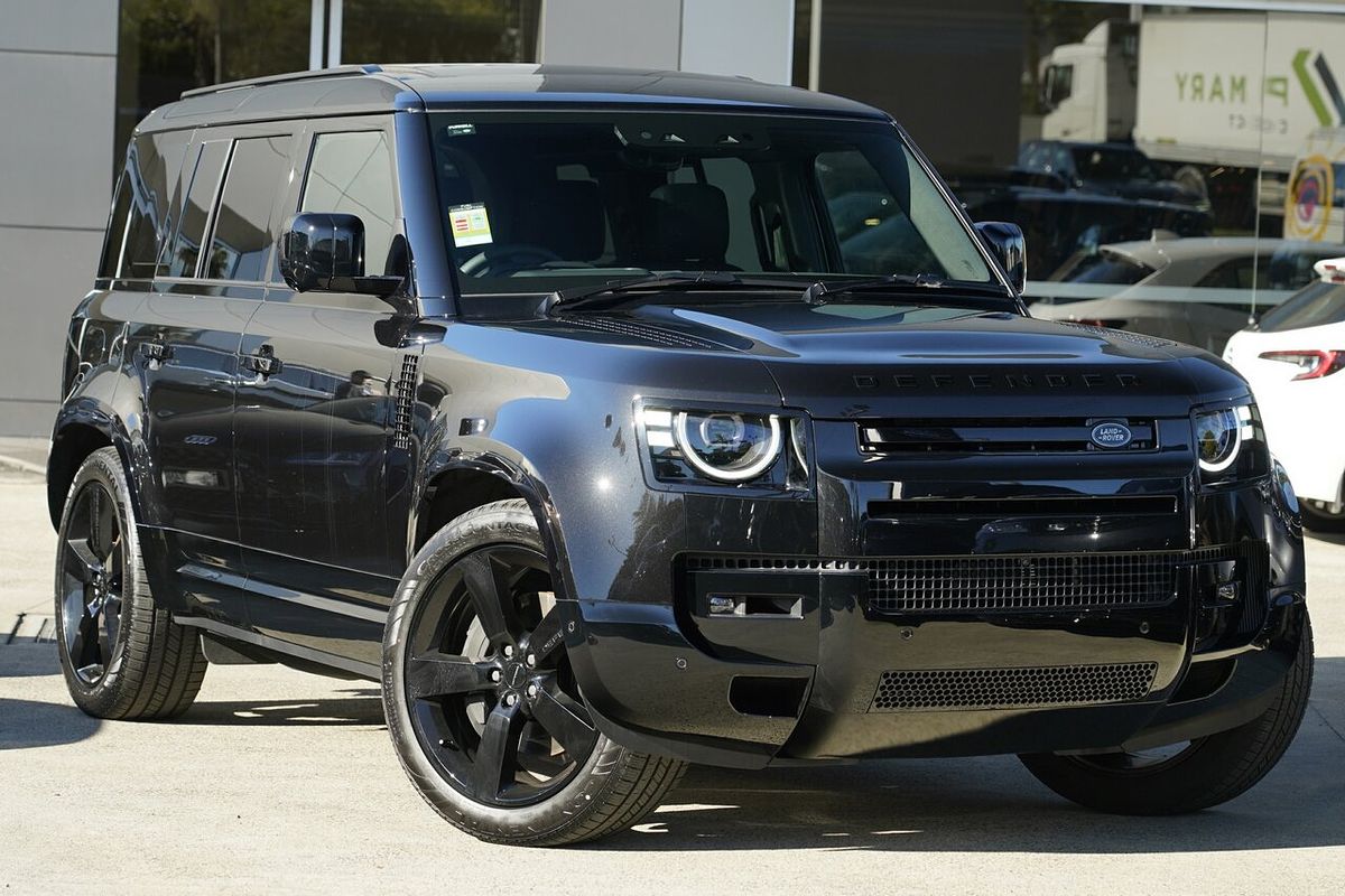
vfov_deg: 13.0
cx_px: 672
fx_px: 3923
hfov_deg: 19.5
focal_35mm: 105
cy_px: 448
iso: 1000
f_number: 5.6
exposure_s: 1/640
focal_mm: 105
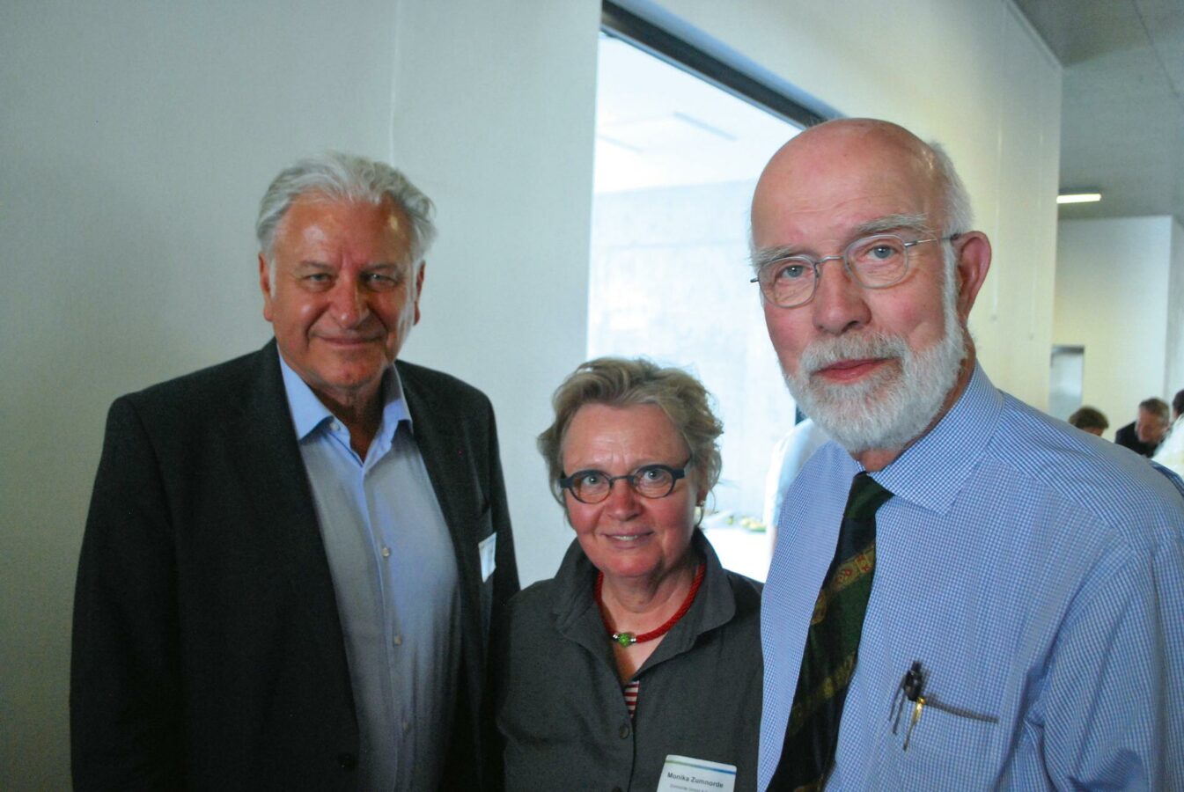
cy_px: 396
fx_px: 988
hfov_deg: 61.9
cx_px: 592
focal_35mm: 30
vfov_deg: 43.7
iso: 720
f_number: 3.8
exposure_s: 1/30
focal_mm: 20
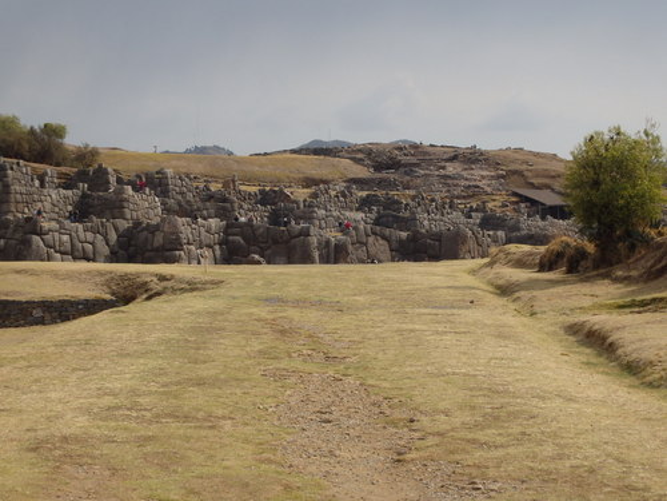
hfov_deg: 21.8
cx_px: 334
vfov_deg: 16.4
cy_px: 250
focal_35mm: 90
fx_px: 1734
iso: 125
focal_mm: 16.1
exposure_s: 1/800
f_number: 4.6
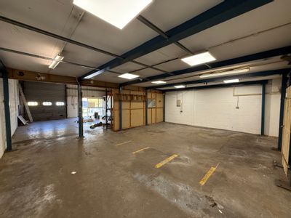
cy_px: 109
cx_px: 146
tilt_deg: -2.7
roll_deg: -0.4
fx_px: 118
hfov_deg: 102.1
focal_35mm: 14
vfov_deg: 85.7
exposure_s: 1/100
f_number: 2.2
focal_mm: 2.22
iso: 320
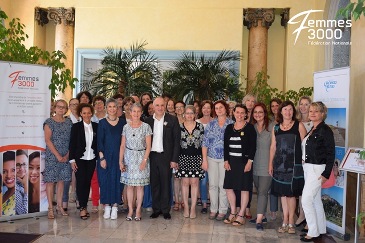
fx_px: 441
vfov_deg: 30.9
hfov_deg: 45.0
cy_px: 122
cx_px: 182
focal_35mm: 44
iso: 800
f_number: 4.5
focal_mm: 29
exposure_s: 1/80
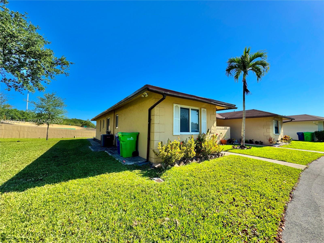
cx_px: 162
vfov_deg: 85.7
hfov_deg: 102.1
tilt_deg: +3.1
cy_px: 122
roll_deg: +0.1
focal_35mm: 14
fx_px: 131
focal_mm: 2.22
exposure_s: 1/1346
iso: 50
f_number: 2.2
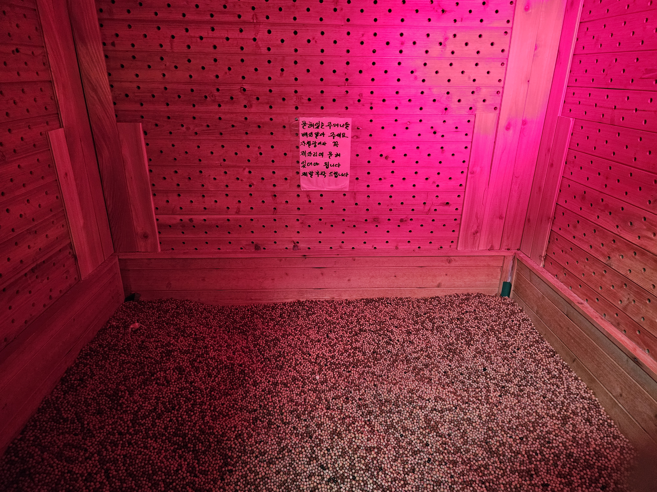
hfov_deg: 73.9
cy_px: 246
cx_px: 328
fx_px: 437
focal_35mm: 23
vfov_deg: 58.9
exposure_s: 1/40
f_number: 1.8
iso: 640
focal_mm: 5.4
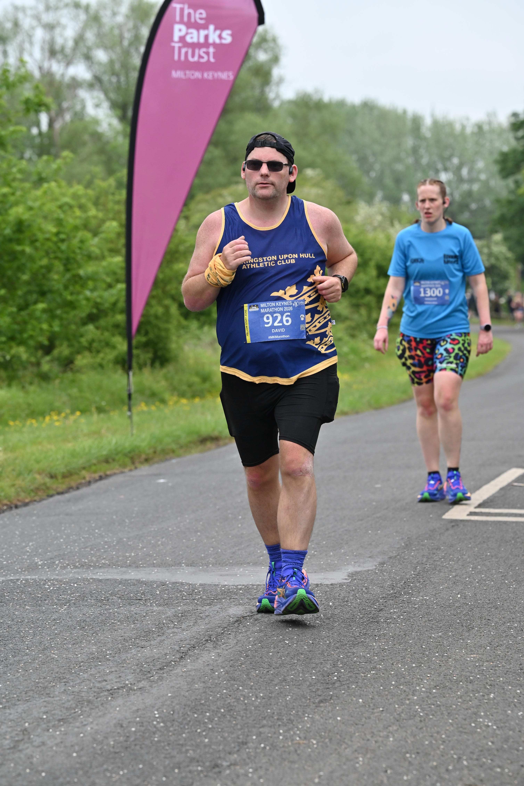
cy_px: 393
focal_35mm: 140
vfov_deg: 14.7
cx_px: 262
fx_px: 3058
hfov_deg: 9.8
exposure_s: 1/800
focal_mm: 140
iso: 900
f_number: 6.3
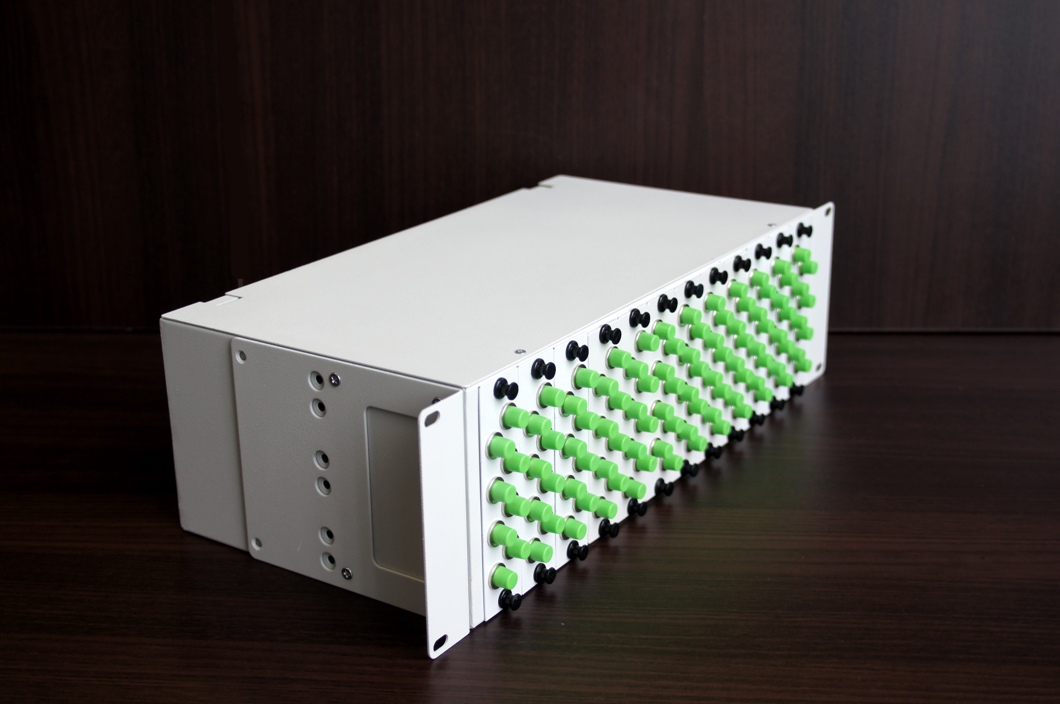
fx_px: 1324
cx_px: 530
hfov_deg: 43.6
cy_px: 352
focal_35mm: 45
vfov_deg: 29.8
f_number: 4
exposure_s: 1/50
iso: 200
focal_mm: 30
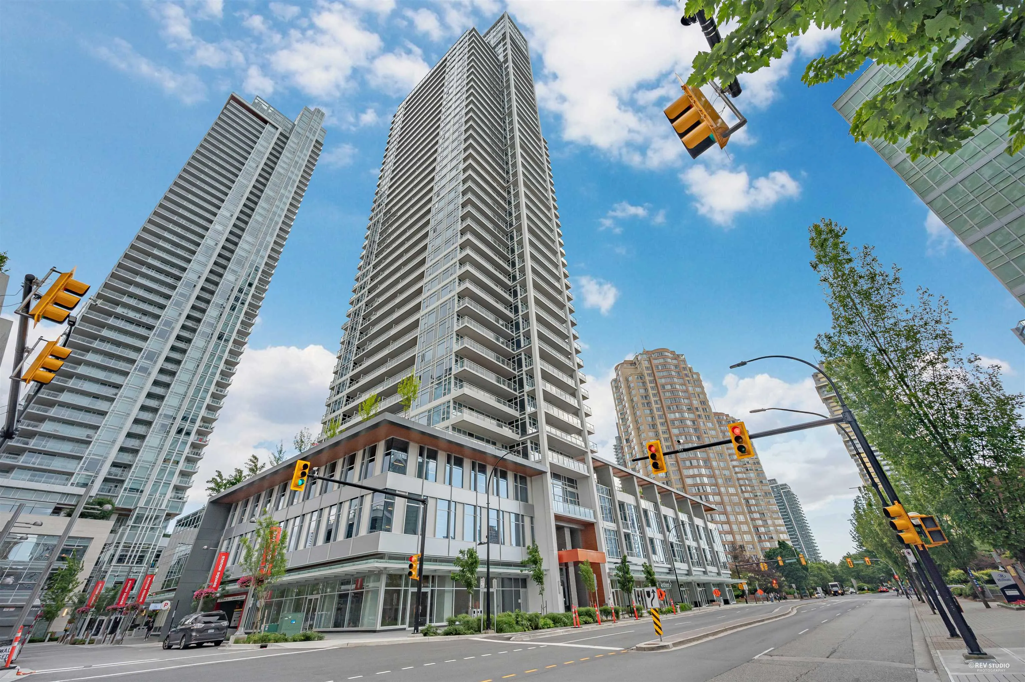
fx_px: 398
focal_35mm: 14
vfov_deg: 81.1
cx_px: 512
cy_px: 341
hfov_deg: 104.3
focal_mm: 14
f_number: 14
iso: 100
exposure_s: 1/200
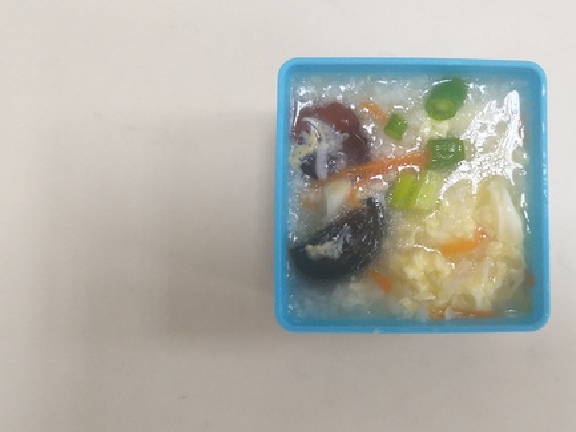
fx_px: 699
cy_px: 188
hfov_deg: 44.1
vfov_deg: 34.3
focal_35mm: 42
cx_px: 386
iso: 160
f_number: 1.7
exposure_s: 1/60
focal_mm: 3.93
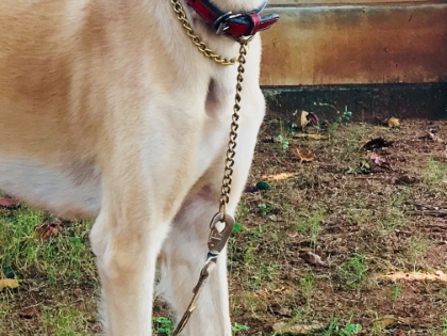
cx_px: -21
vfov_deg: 21.3
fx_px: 891
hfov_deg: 26.4
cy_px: 173
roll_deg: +1.1
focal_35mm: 69
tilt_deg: -7.3
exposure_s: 1/100
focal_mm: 4.15
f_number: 2.2
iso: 25
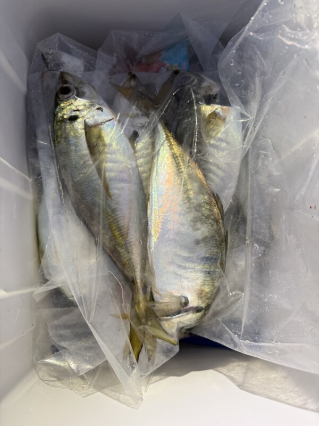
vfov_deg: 71.6
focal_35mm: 24
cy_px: 213
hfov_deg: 56.8
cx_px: 160
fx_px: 295
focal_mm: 6.76
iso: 200
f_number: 1.78
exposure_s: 1/121
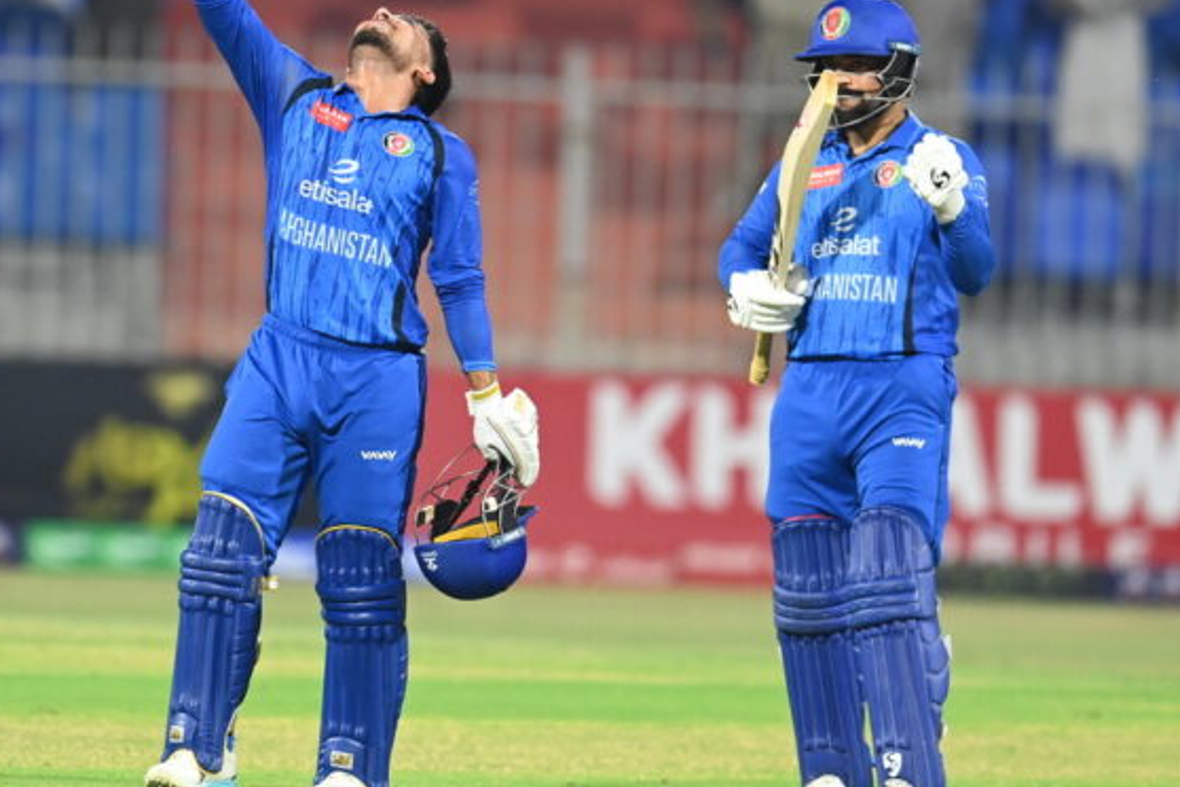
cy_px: 240
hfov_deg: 2.2
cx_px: 414
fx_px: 30055
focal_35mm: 917
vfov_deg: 1.5
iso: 5000
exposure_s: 1/1000
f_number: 4
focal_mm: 500
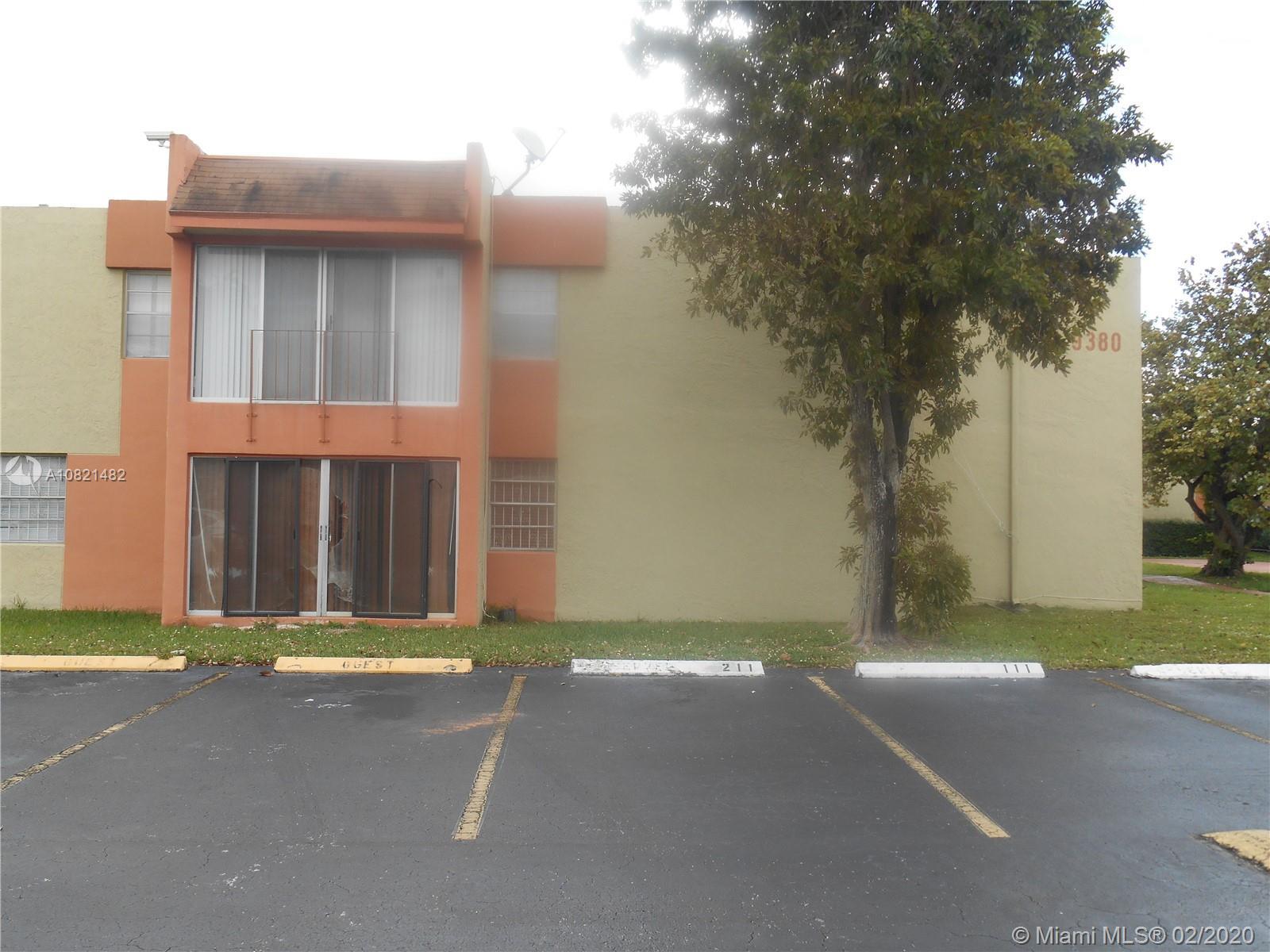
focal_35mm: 35
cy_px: 476
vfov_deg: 40.7
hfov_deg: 52.6
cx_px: 635
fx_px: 1284
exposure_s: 1/200
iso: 80
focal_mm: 6.3
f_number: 3.7
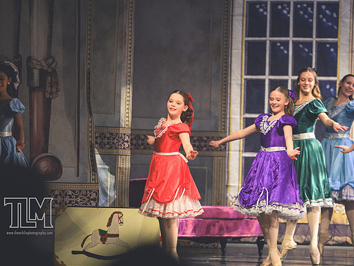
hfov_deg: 6.1
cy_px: 133
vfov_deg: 4.6
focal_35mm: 327
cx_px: 179
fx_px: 3346
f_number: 2.8
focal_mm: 200
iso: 3600
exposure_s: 1/400
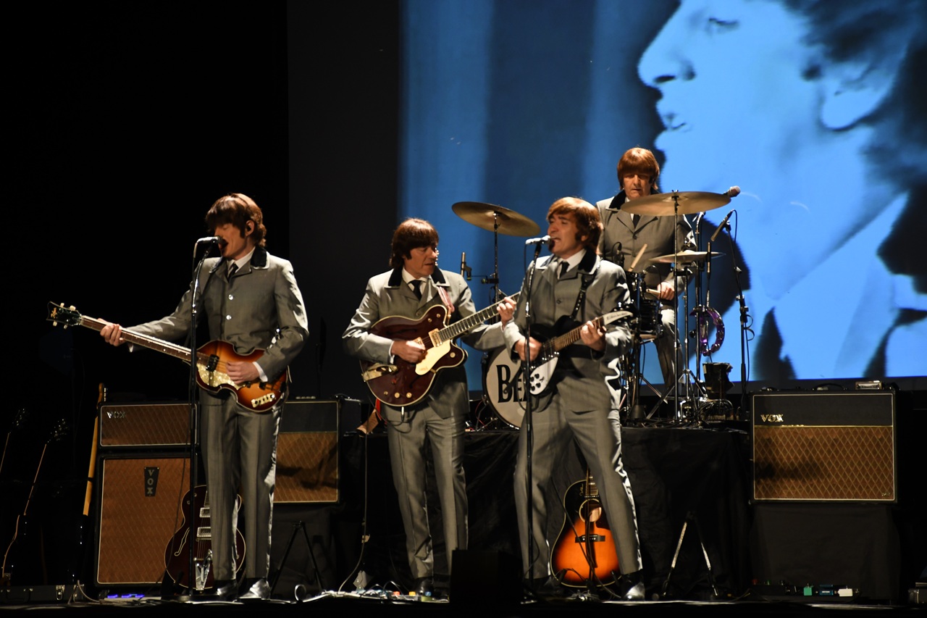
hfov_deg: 13.1
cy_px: 309
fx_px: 4042
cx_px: 464
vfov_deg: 8.7
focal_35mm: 157
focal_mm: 105
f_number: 5.6
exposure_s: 1/50
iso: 1000
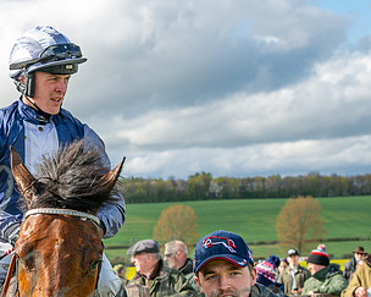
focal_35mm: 130
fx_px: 1427
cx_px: -63
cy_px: 239
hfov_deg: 14.4
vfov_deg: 11.8
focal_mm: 35
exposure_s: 1/1250
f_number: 4.5
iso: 400
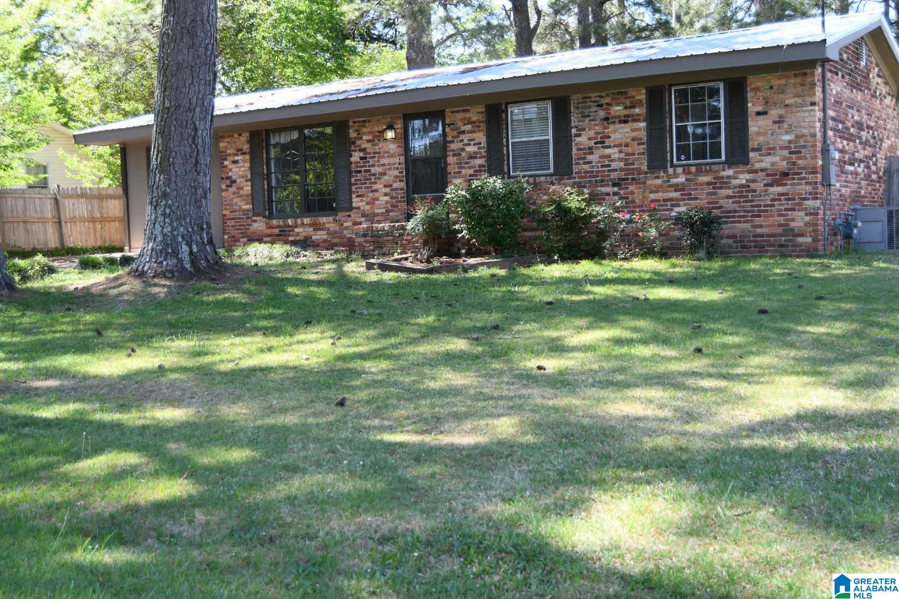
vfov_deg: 31.9
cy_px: 300
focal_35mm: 42
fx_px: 1049
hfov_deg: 46.4
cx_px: 450
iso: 100
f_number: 4
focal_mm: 28
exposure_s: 1/100
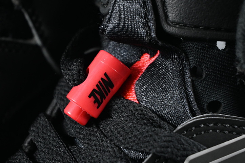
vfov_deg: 16.5
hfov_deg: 24.5
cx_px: 114
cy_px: 85
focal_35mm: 83
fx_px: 565
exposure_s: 1/125
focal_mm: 50
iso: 1250
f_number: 6.3
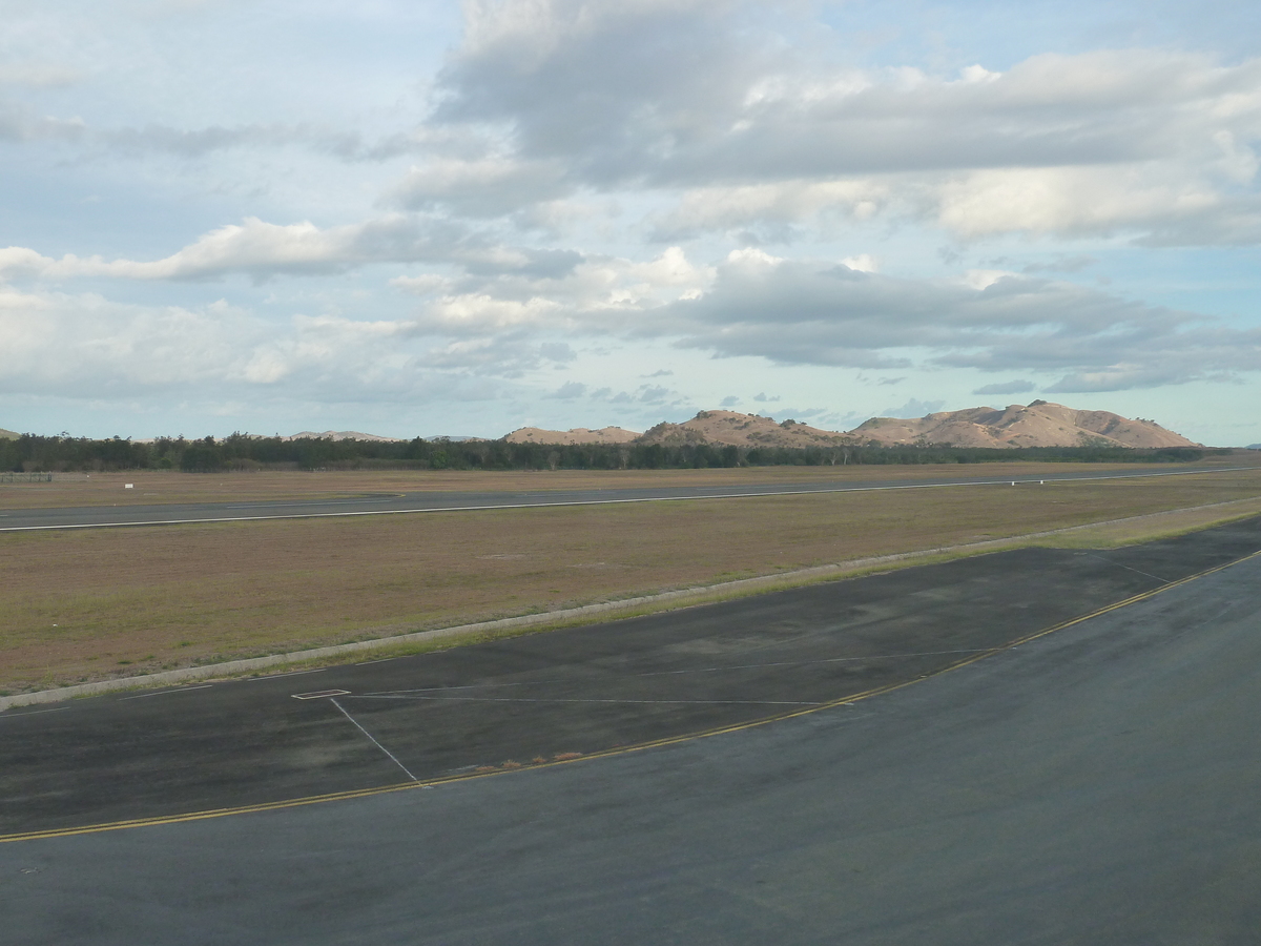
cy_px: 473
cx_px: 630
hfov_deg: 50.1
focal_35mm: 37
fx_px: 1348
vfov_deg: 38.7
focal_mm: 6.1
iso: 125
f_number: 4
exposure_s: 1/250
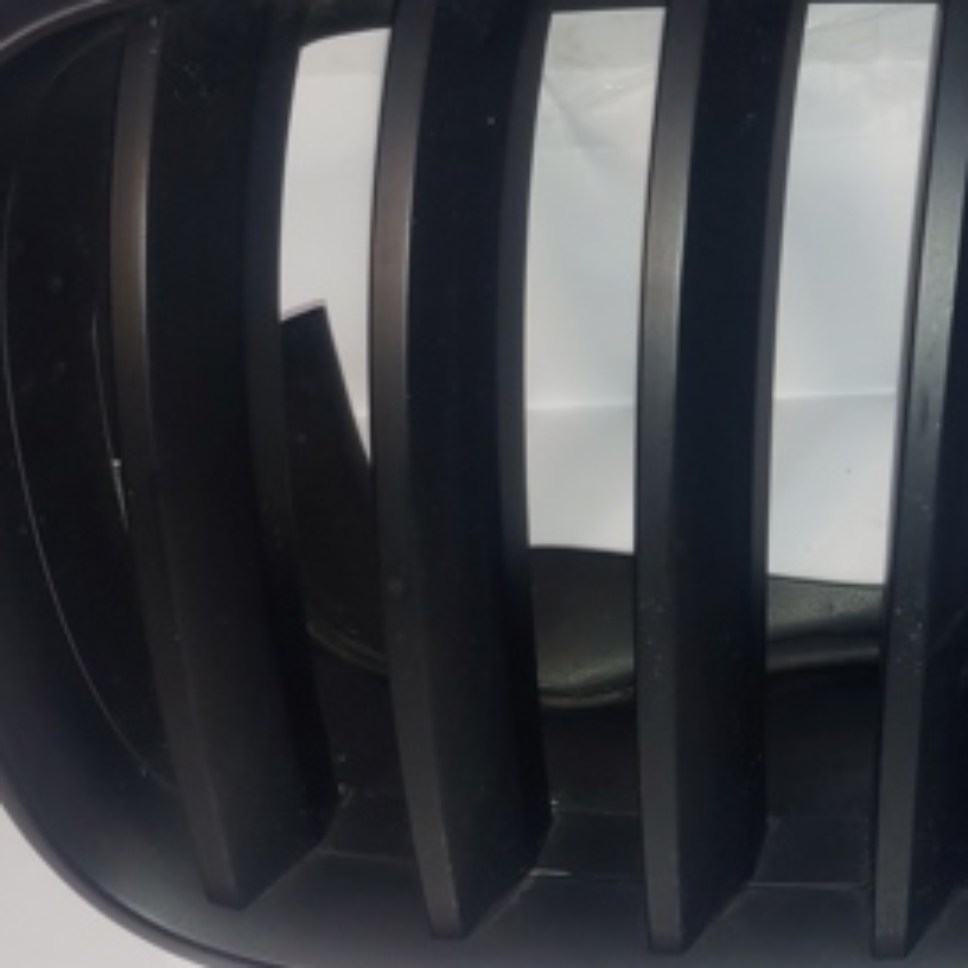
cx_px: 993
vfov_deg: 32.8
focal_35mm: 52
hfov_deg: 30.2
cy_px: 504
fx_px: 1645
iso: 50
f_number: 1.5
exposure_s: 1/120
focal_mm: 4.23
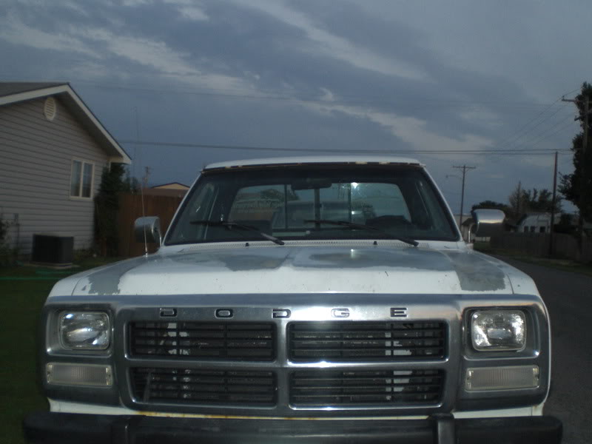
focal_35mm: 38
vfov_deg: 37.7
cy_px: 222
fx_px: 650
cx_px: 296
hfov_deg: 49.0
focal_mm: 6.3
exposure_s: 1/60
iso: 200
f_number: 3.1
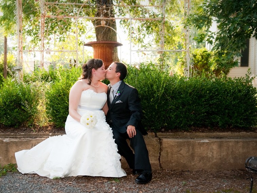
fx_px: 408
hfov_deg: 34.8
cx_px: 104
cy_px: 101
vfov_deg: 26.6
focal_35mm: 55
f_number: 5
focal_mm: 48
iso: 400
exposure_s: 1/250
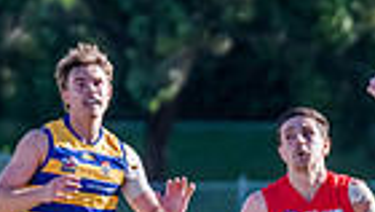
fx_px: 11374
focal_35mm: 1143
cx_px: 544
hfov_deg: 1.9
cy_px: 104
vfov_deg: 1.1
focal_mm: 250
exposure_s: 1/2000
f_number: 5.6
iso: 1000
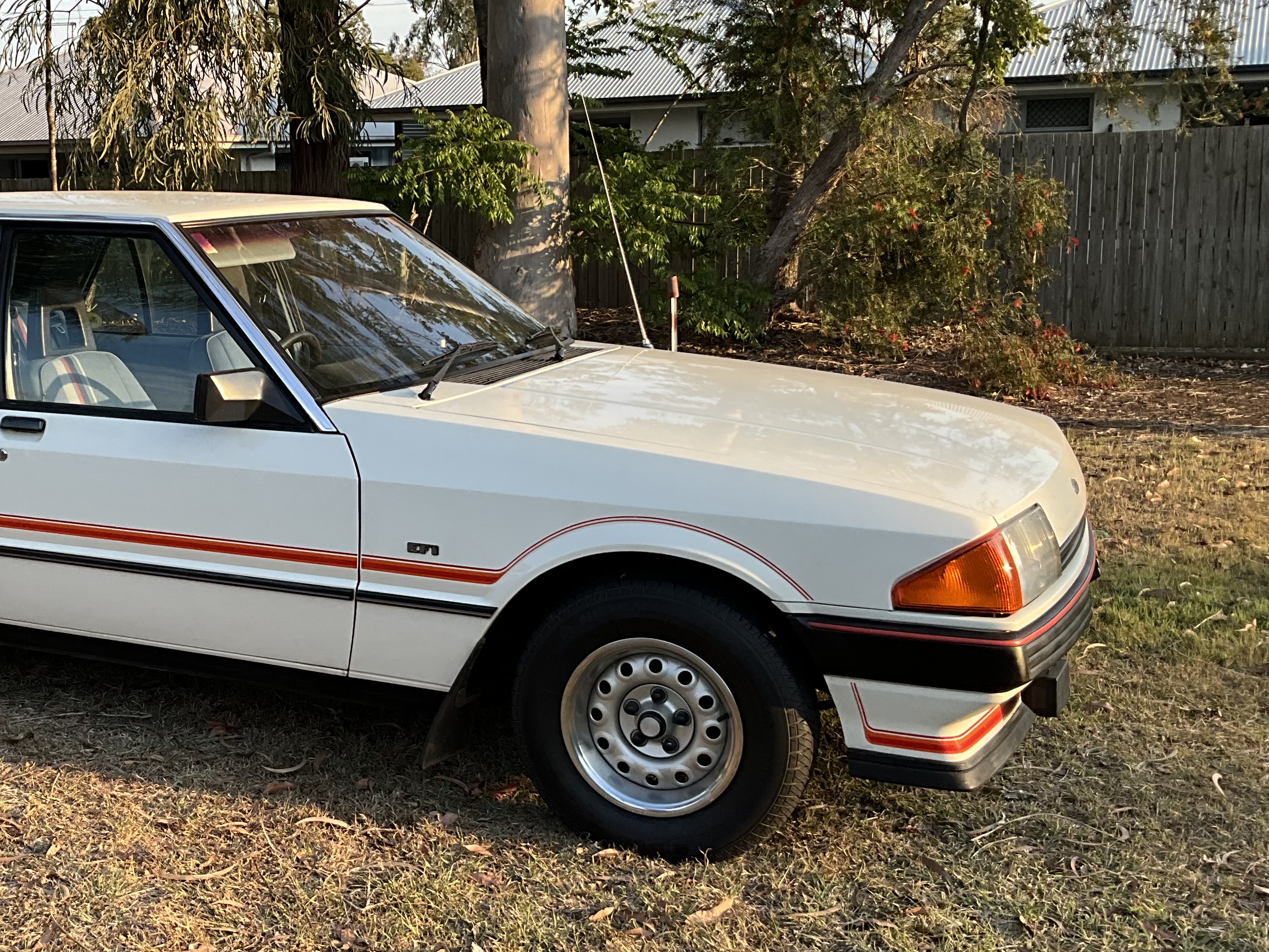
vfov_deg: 32.2
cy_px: 481
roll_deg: +1.1
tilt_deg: -10.3
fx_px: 1650
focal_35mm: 45
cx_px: 309
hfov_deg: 40.8
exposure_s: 1/295
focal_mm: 3
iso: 25
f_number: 1.8
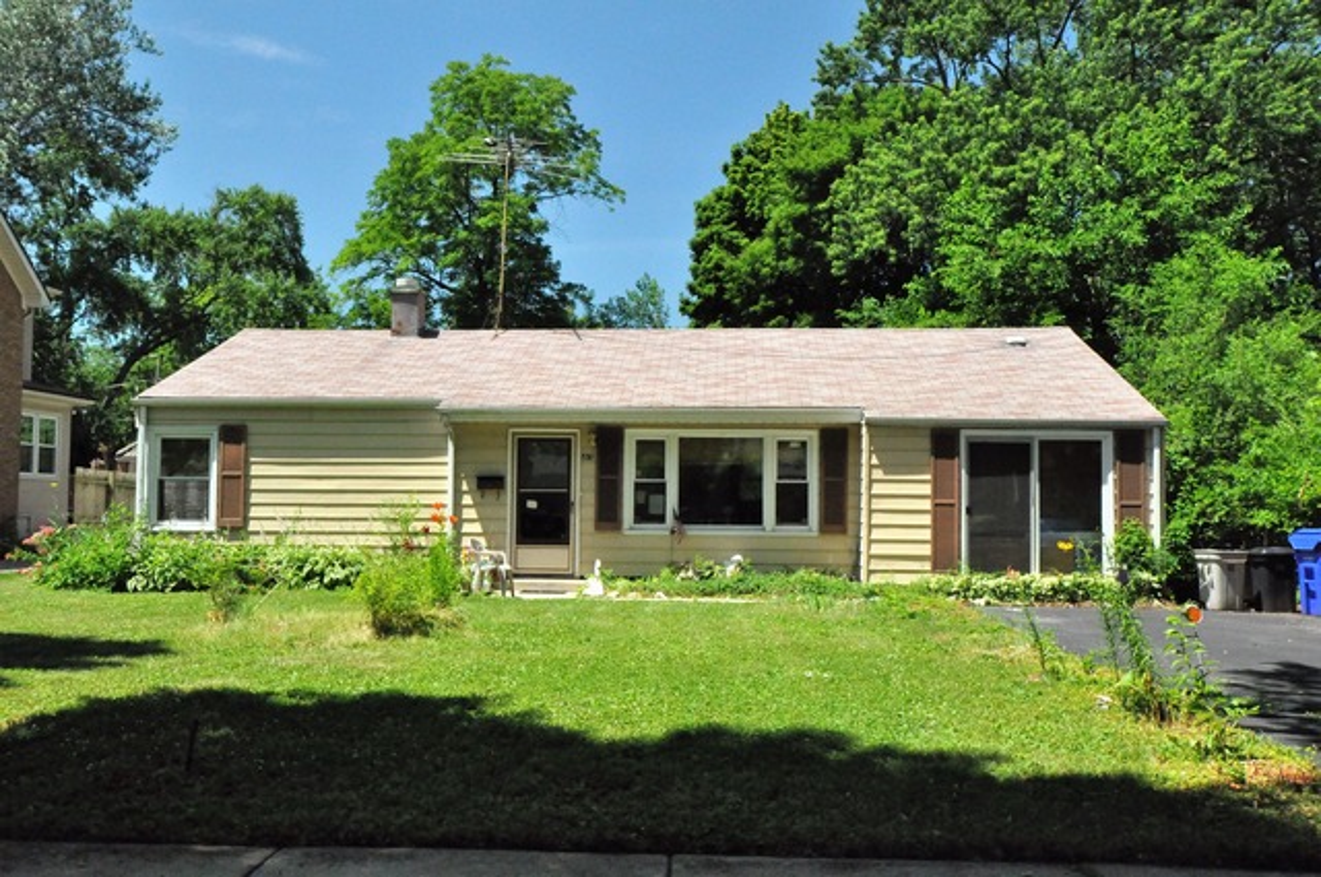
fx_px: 1209
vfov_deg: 39.9
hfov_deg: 57.3
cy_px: 438
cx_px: 660
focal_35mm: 33
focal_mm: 22
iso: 3200
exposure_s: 1/800
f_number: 14
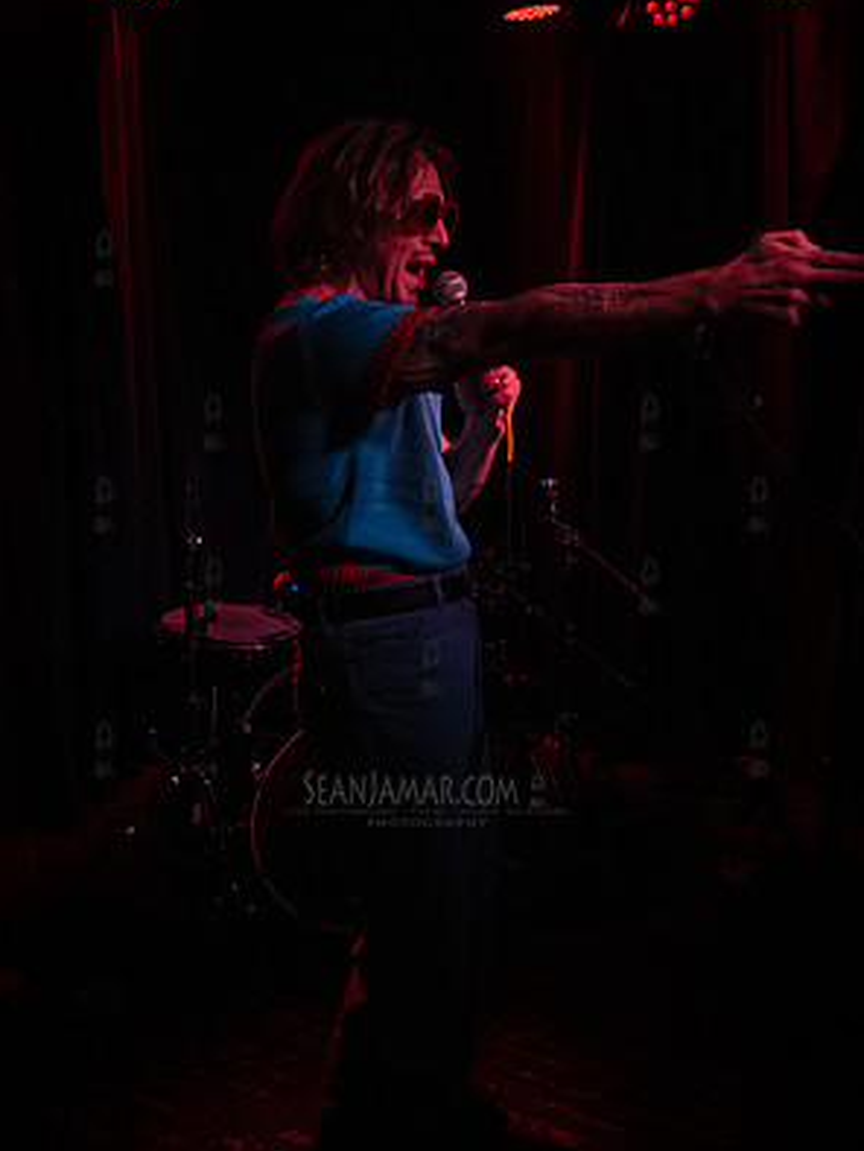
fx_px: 1130
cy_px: 502
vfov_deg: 53.8
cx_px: 431
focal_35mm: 34
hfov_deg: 41.8
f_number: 4.5
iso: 10000
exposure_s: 1/400
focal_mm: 31
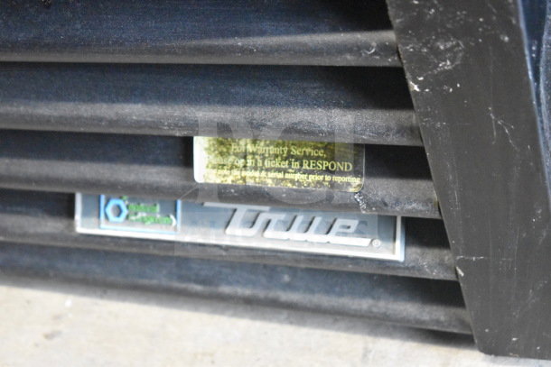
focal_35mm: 82
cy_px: 184
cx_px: 276
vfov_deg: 16.6
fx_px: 1263
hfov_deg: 24.6
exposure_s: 1/100
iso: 16000
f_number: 5.6
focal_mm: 55
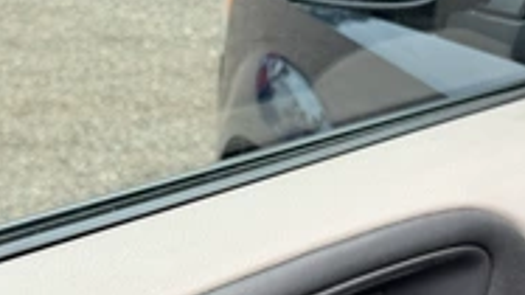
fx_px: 779
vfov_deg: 19.4
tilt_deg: -45.0
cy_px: 405
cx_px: 278
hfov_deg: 37.2
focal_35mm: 56
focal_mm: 6.76
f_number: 1.78
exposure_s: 1/1032
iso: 80
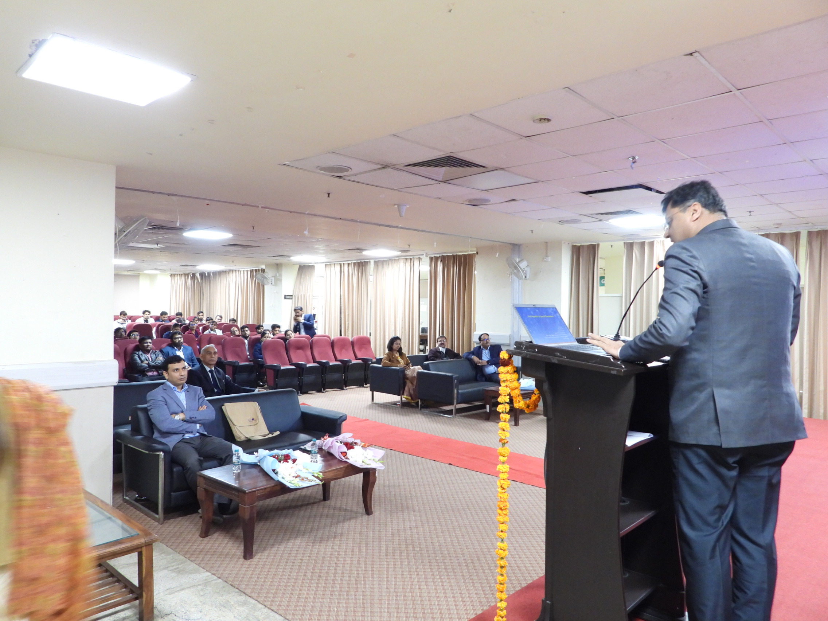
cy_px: 310
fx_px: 574
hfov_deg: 71.6
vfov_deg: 56.8
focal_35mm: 24
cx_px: 414
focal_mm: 4.3
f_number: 2.8
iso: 400
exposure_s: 1/8
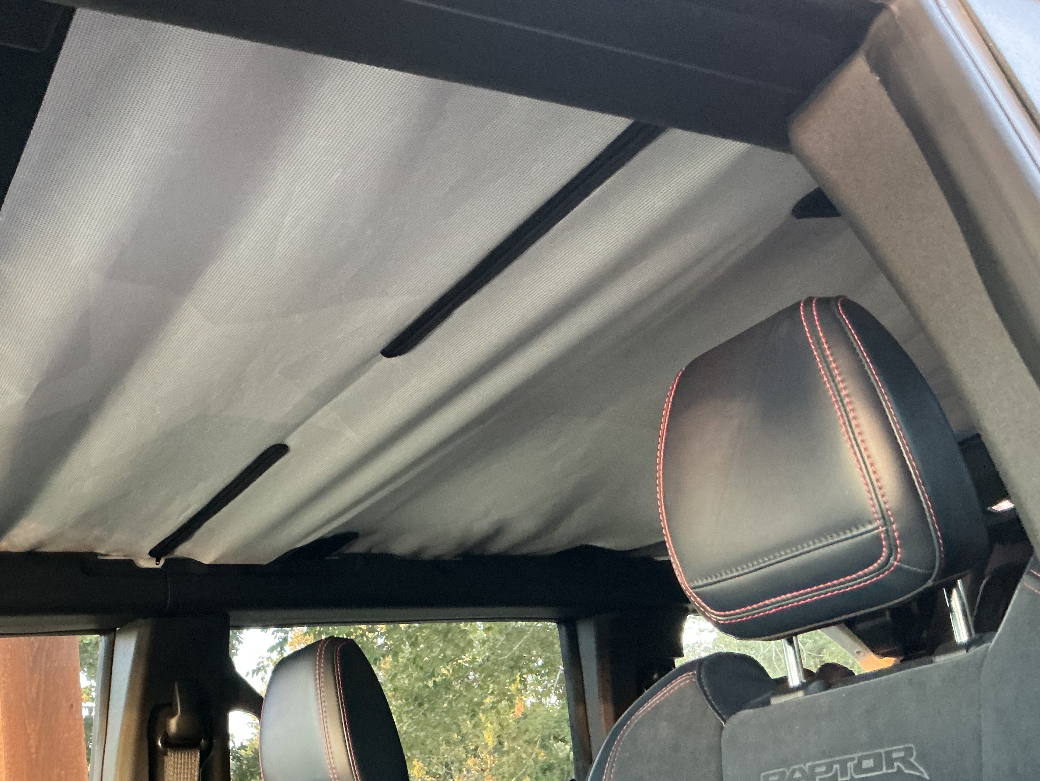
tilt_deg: +18.7
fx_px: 1202
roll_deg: +7.9
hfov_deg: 45.8
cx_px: 315
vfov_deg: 35.9
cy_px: 458
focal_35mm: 40
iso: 400
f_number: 1.8
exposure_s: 1/30
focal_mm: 3
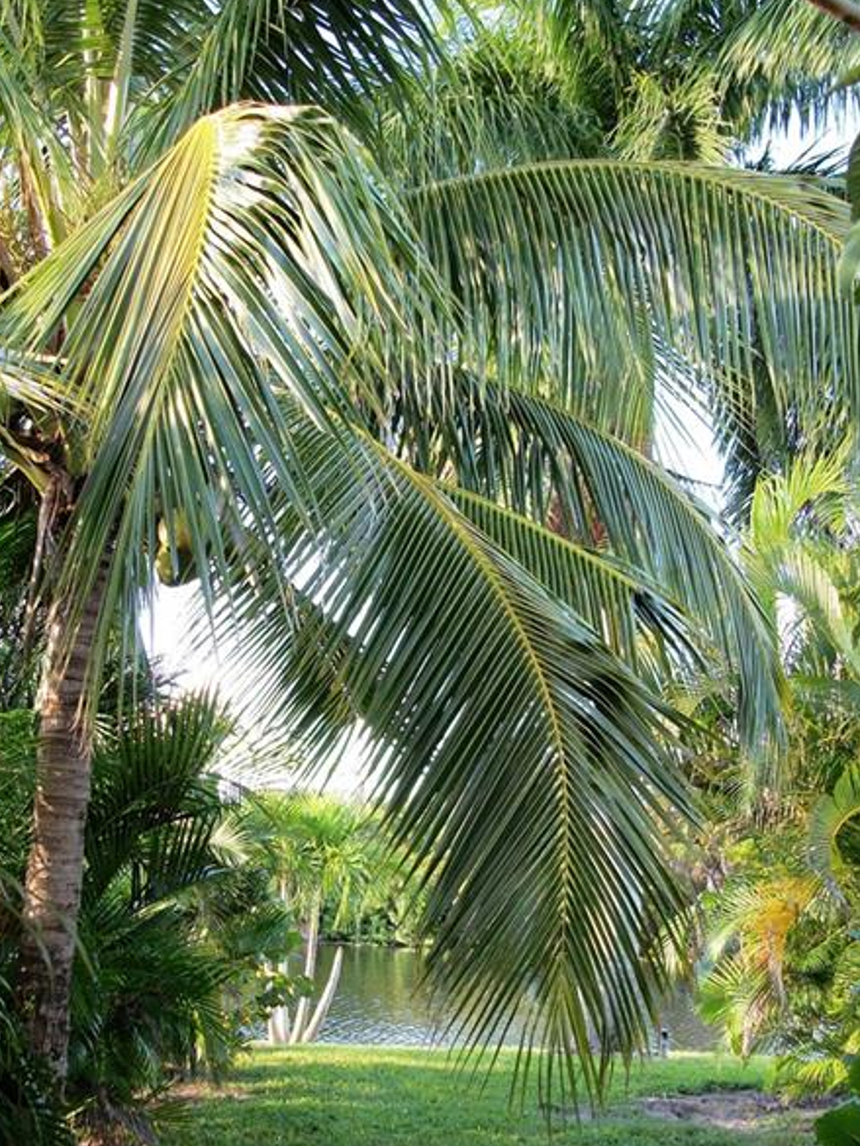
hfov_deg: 34.3
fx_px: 1391
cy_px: 648
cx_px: 380
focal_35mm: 42
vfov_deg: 44.7
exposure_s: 1/100
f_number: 2.9
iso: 80
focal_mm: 5.7
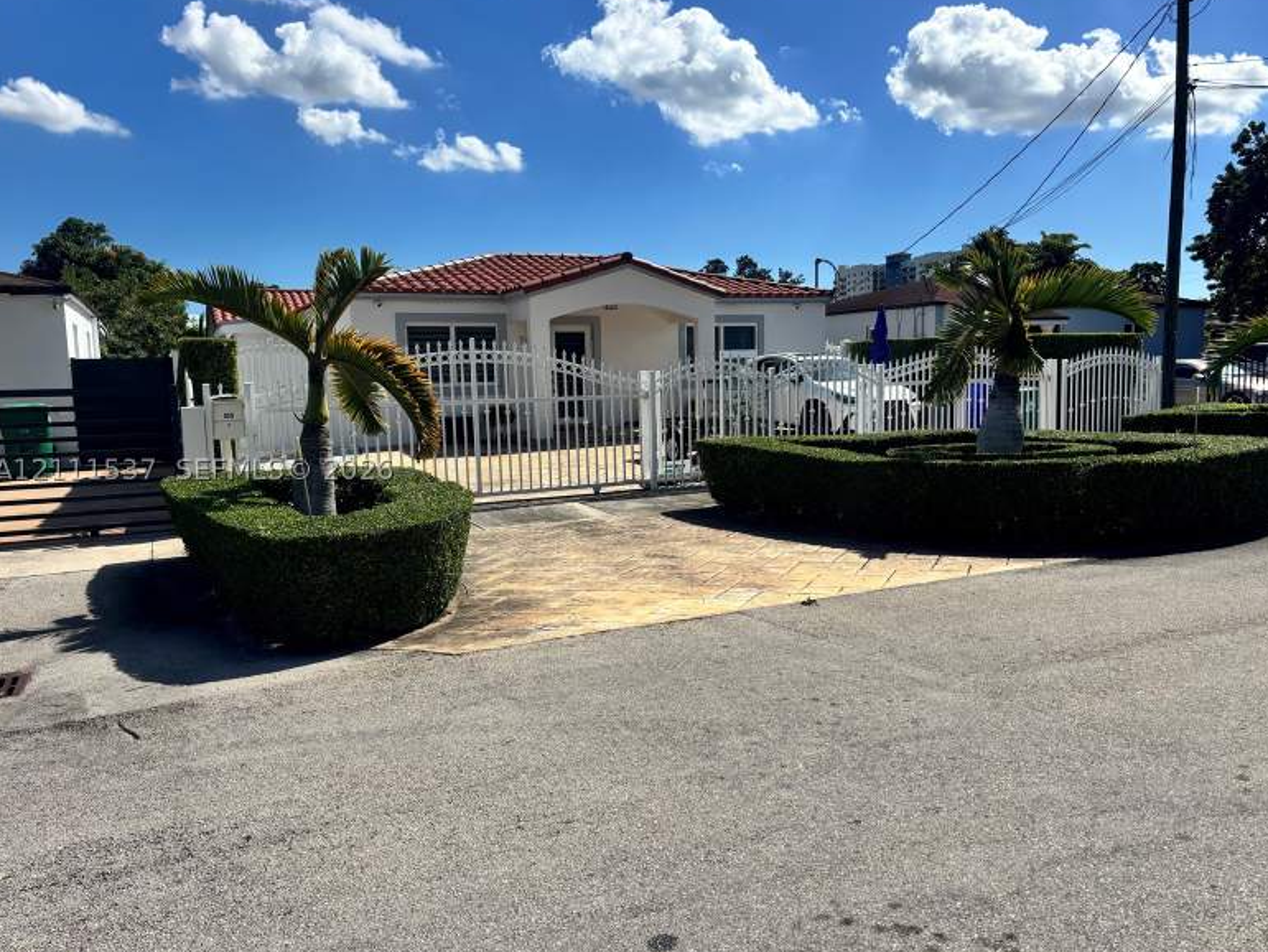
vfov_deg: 51.4
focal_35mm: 27
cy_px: 469
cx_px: 646
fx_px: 989
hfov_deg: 65.3
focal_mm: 5.96
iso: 50
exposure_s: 1/5076
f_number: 1.6
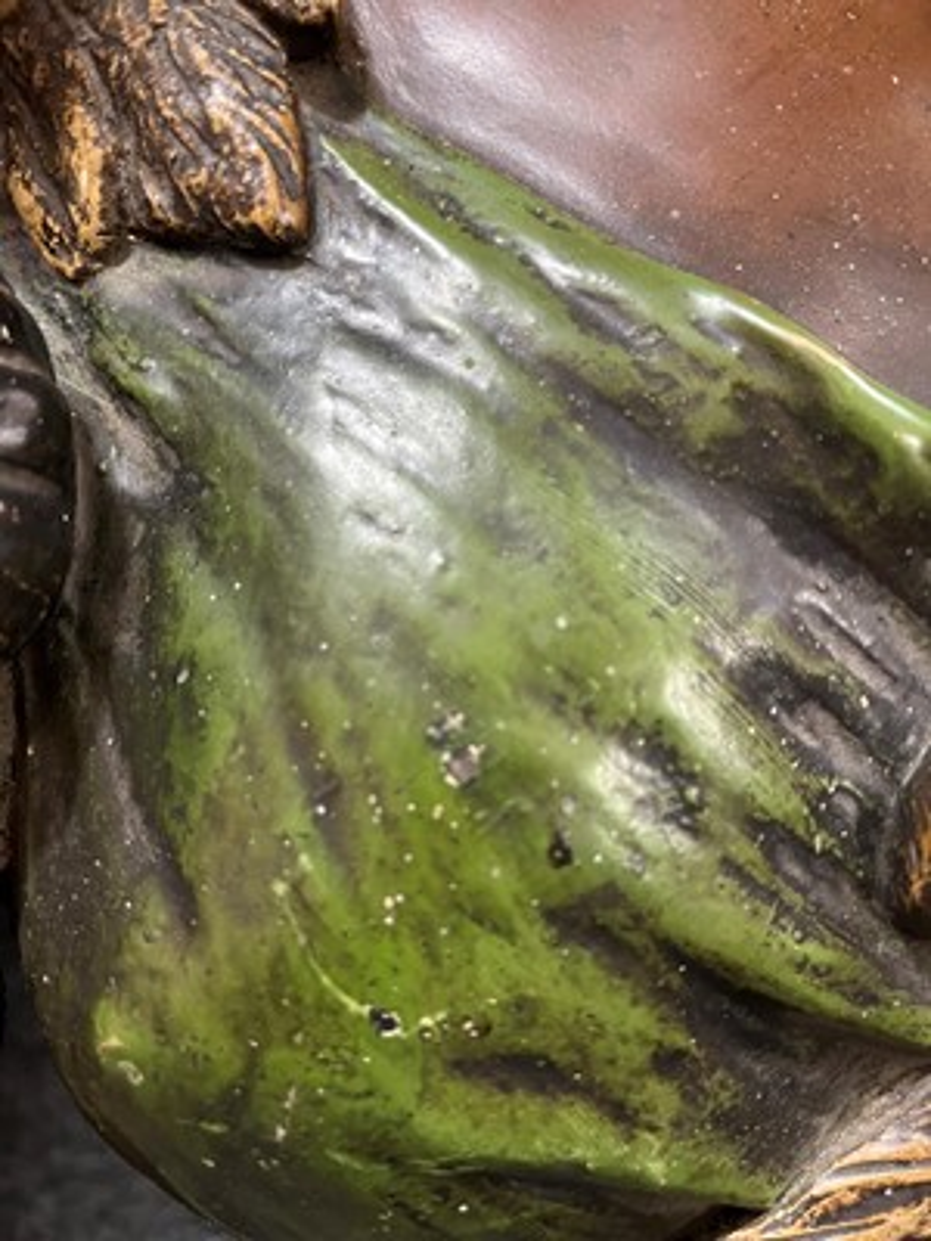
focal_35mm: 26
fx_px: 932
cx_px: 466
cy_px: 620
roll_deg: -1.2
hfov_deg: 53.1
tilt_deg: -35.6
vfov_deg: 67.3
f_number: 1.6
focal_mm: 5.1
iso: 400
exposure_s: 1/33
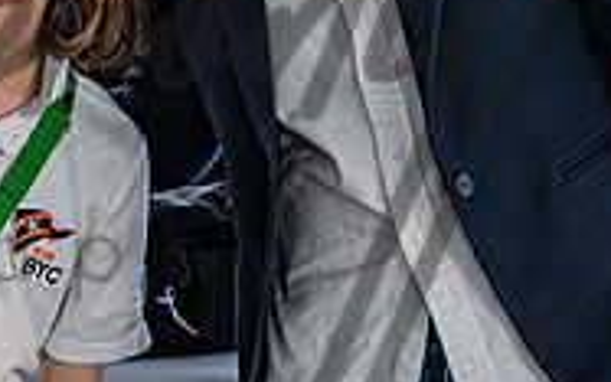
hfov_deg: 11.8
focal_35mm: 175
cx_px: -5
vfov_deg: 7.4
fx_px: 2915
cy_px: -89
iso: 250
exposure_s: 1/250
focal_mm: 48
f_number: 5.3
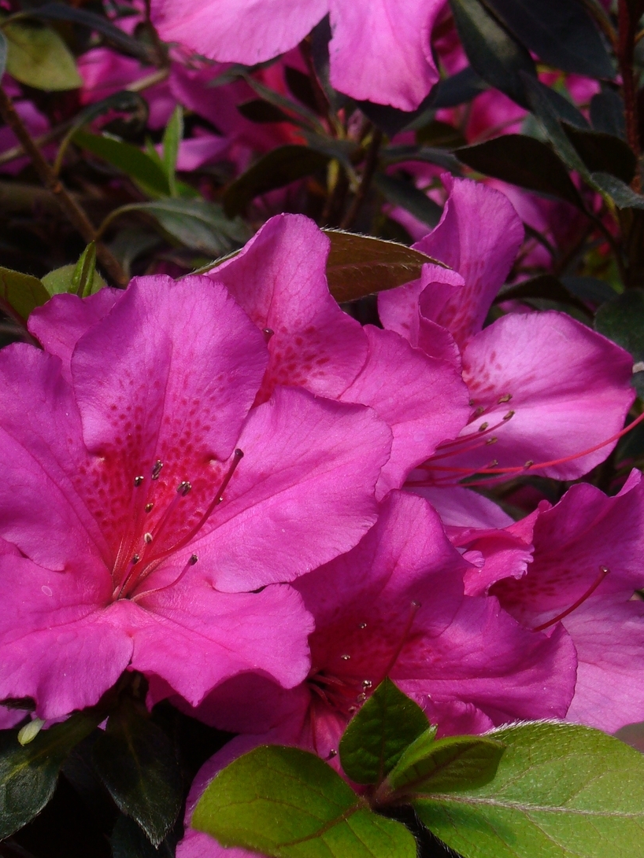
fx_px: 2183
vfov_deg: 22.2
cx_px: 254
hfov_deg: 16.8
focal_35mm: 88
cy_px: 286
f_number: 6.2
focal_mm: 9.9
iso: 80
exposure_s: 1/125
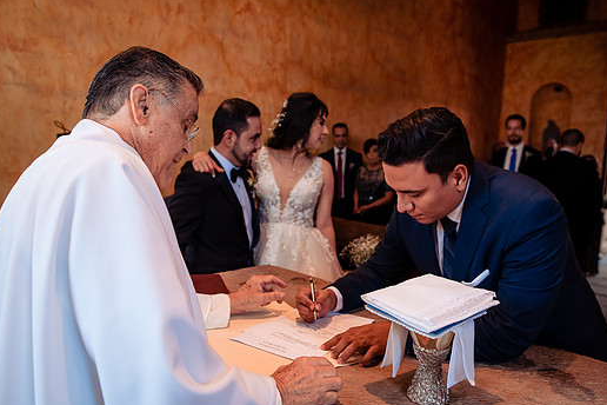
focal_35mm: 27
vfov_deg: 47.9
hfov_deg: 67.4
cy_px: 205
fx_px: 455
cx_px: 295
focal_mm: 24
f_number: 3.5
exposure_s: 1/200
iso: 1250
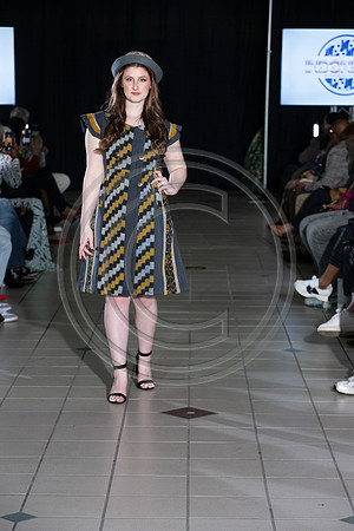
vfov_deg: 19.5
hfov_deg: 13.0
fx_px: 1549
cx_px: 177
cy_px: 266
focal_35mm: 105
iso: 1250
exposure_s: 1/160
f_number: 5.6
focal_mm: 105
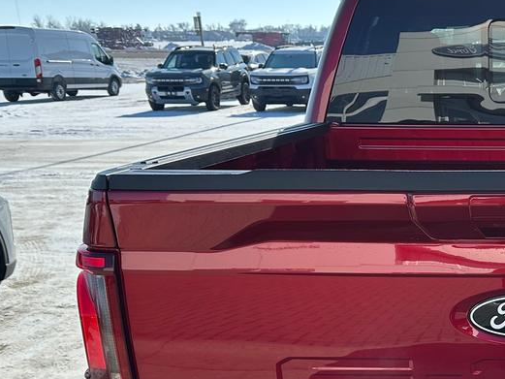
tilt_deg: -20.5
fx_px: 861
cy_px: 372
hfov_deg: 29.8
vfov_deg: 23.8
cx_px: 540
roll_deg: +0.0
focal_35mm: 59
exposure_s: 1/3247
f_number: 1.78
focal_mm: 6.86
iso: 80
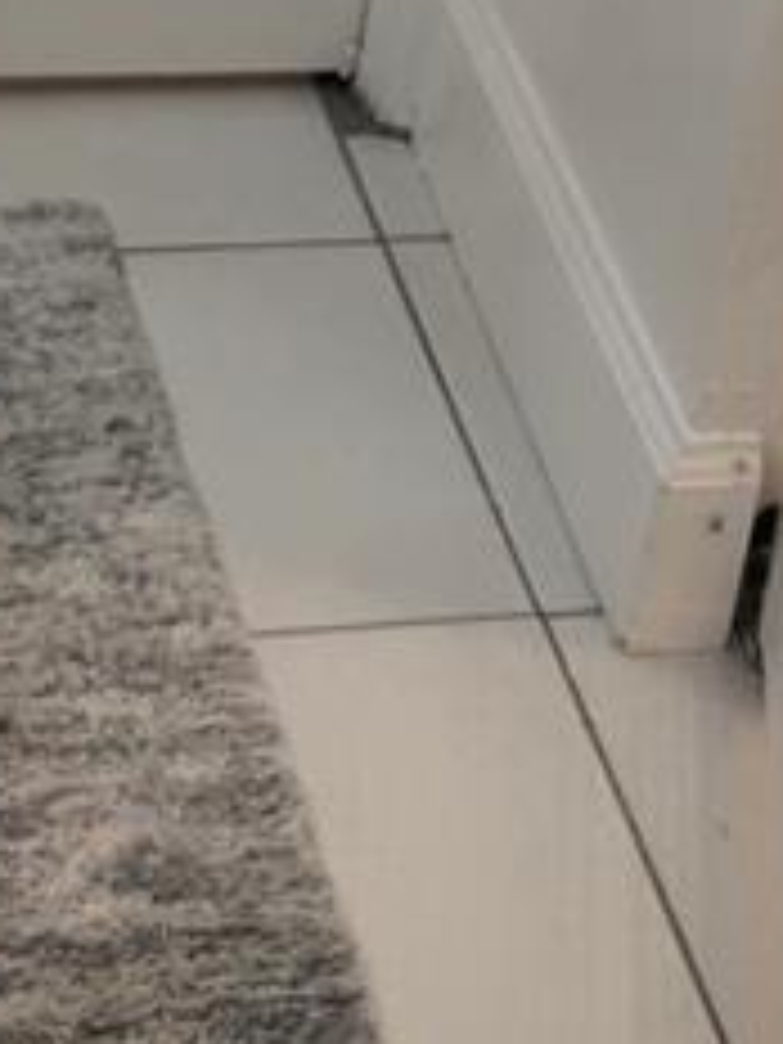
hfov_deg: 11.9
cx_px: 594
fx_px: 3740
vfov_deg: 12.9
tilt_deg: -9.7
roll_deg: -9.8
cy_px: -1318
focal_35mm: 124
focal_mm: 6.76
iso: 64
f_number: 1.78
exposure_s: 1/120
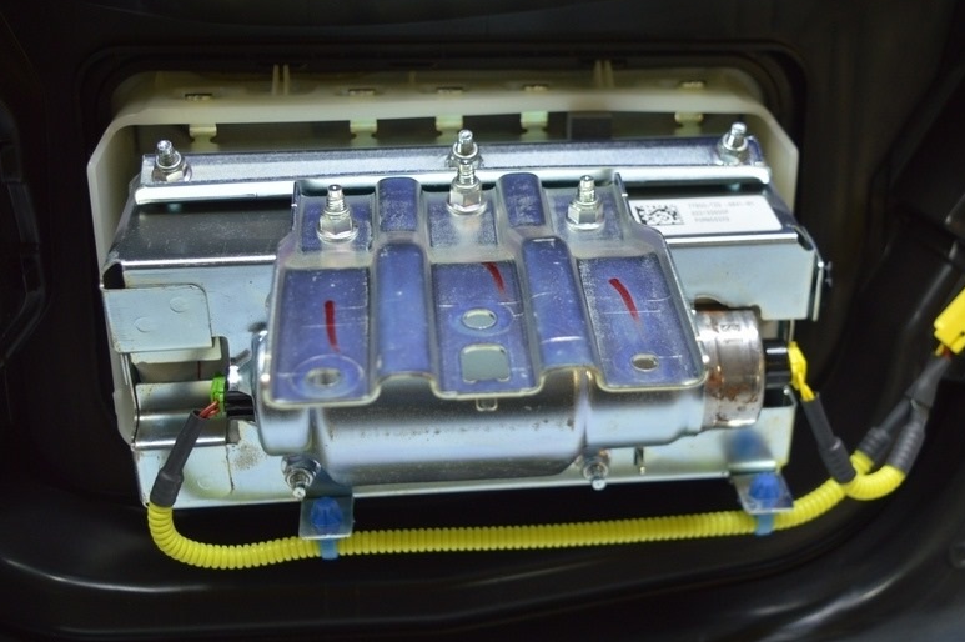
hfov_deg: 39.9
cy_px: 268
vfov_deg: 27.1
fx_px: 1330
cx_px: 479
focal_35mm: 50
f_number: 4
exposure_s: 1/50
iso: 400
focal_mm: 25
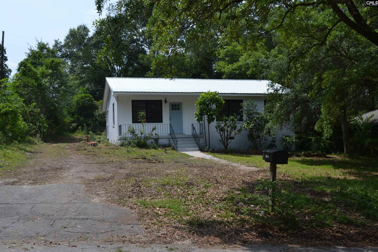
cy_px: 126
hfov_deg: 53.1
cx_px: 189
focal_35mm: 36
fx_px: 378
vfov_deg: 36.9
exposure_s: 1/250
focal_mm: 24
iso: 100
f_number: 8
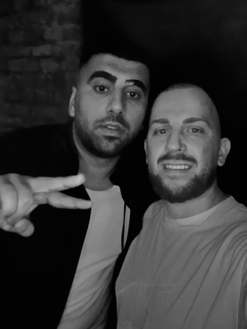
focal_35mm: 30
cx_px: 124
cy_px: 164
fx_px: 285
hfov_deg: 46.8
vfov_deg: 60.0
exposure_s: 1/8
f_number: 2.2
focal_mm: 2.71
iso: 8000
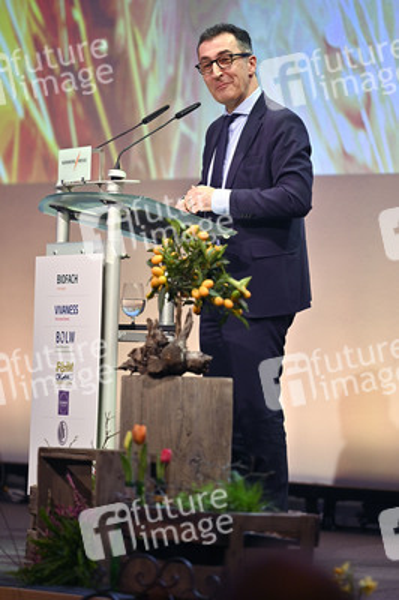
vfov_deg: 11.1
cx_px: 200
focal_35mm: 185
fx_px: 3081
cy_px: 300
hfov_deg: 7.4
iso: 800
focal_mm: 185
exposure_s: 1/500
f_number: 2.8
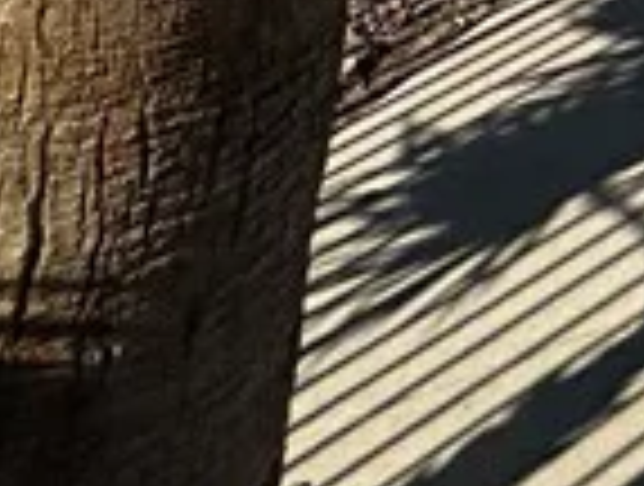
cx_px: 2013
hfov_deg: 10.9
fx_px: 1865
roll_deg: -1.8
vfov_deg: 10.7
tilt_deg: -7.1
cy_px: -932
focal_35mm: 100
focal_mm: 2.22
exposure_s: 1/4464
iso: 50
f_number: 2.2
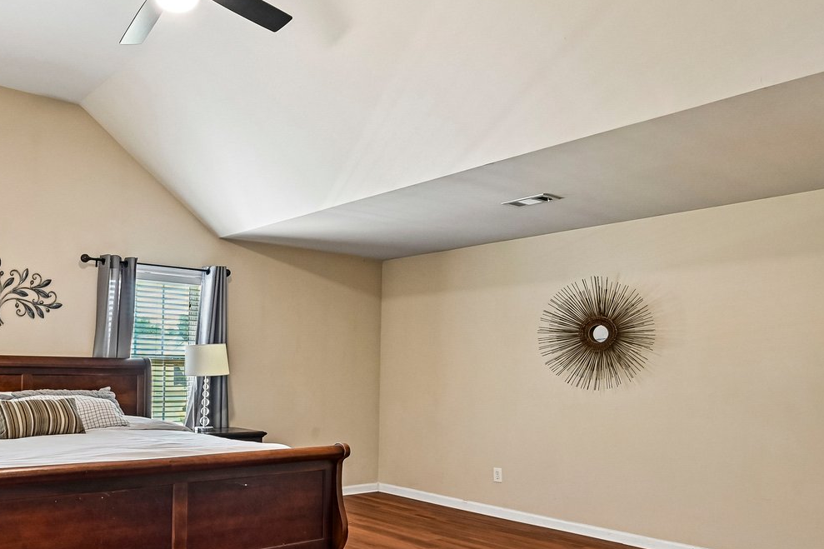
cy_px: 373
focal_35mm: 29
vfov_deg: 44.2
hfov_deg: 59.6
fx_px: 664
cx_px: 188
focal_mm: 14
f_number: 8
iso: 1100
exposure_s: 1/15
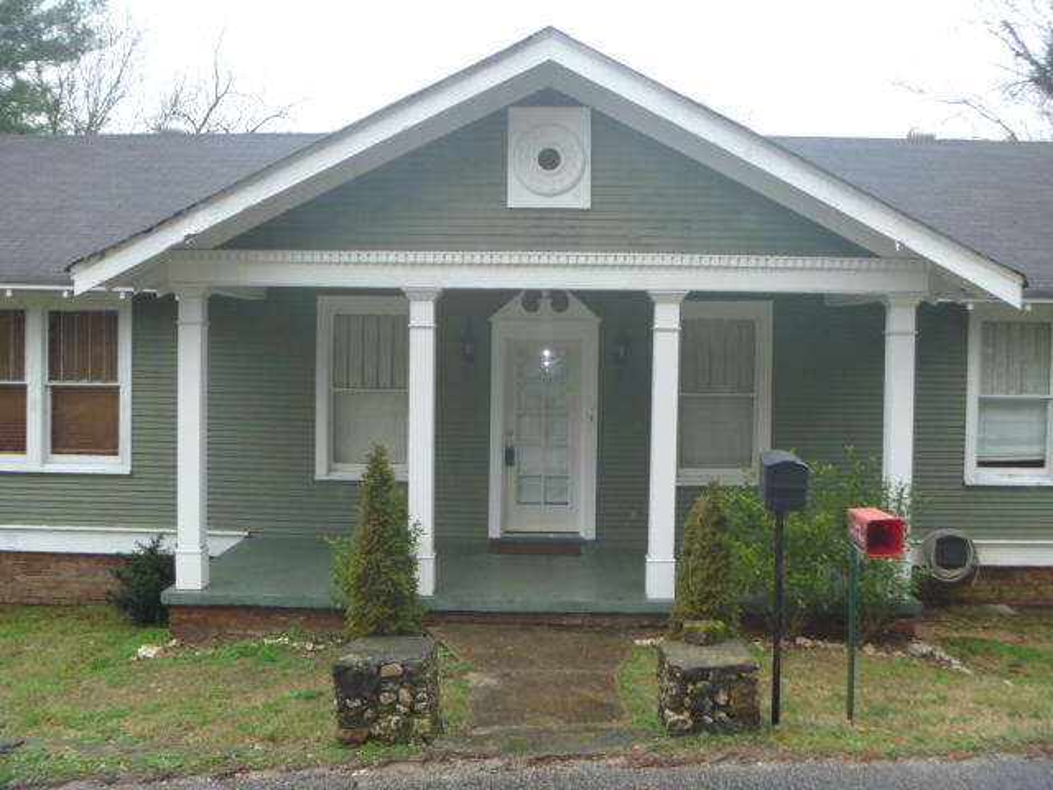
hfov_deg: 52.6
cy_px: 395
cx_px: 526
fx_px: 1065
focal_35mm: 35
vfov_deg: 40.7
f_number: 3.5
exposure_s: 1/30
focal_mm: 6.3
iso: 200
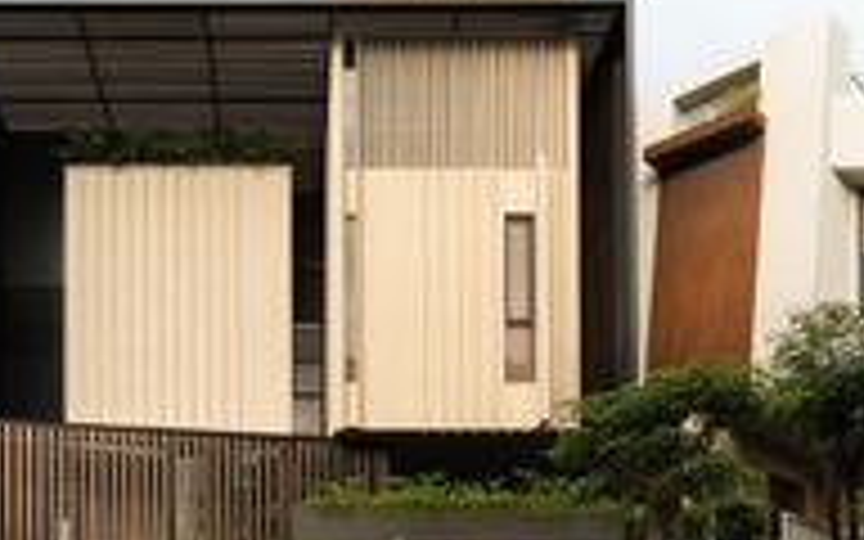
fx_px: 824
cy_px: 414
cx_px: 284
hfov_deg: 54.1
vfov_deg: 35.4
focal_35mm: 35
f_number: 11
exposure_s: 1/125
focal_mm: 15
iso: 320
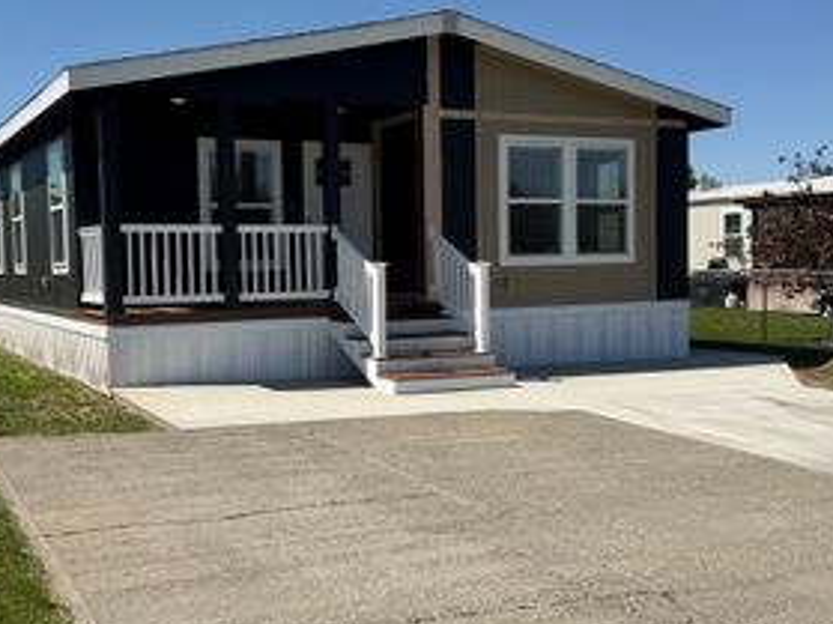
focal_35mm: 43
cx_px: 367
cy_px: 294
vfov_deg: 33.6
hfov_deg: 43.8
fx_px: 1034
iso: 80
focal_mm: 6.76
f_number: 1.78
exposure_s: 1/6711
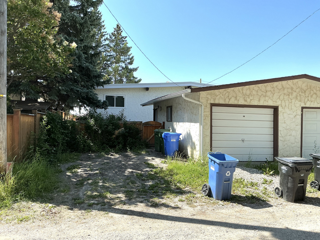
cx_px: 160
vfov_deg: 48.2
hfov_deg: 61.7
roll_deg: -0.6
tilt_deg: -0.4
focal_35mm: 29
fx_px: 268
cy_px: 120
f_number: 1.8
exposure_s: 1/1144
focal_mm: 3
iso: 25
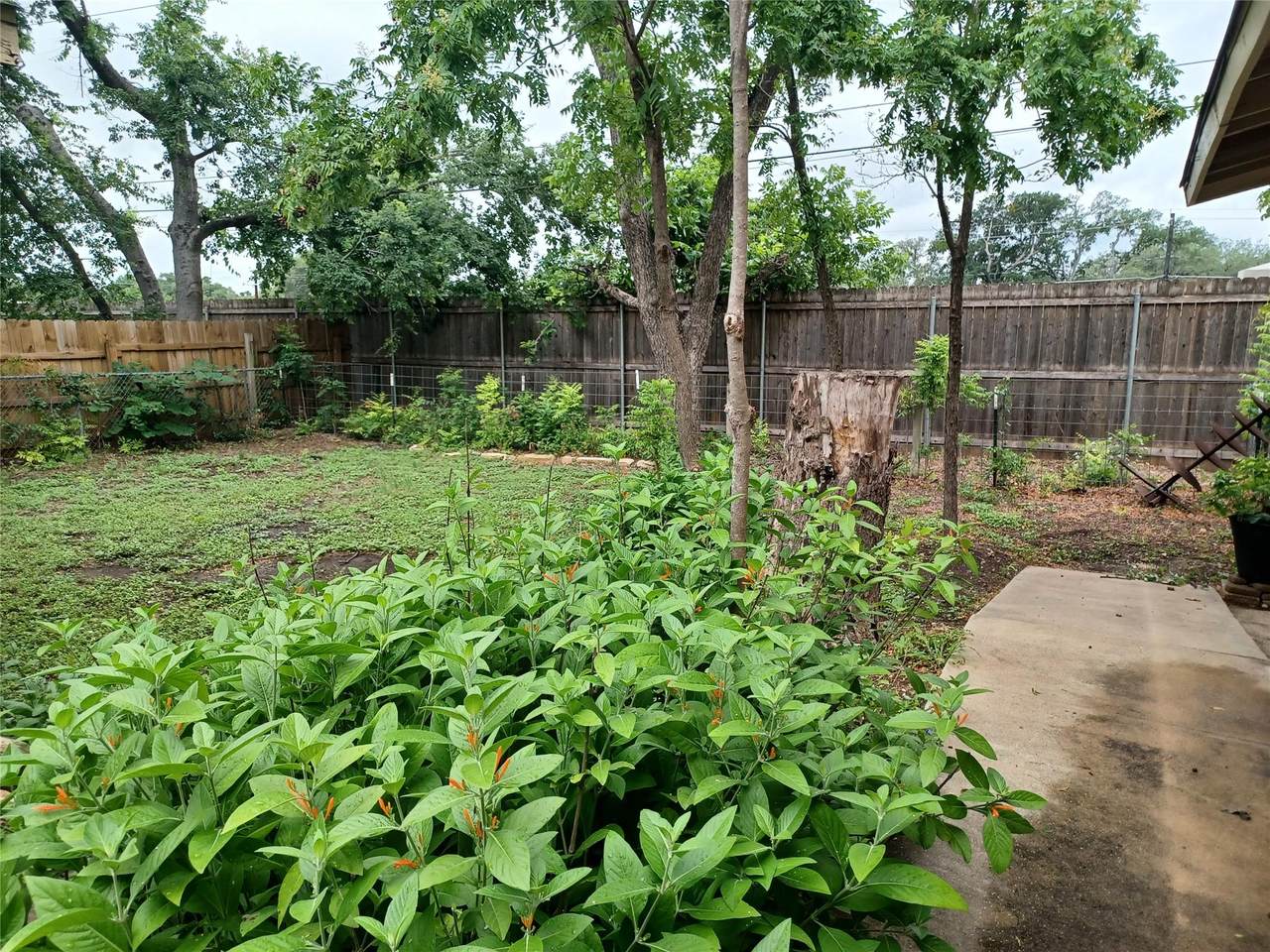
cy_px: 476
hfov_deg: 69.4
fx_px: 917
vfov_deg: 54.9
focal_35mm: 25
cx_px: 635
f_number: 1.8
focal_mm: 4.6
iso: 32
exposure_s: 1/131
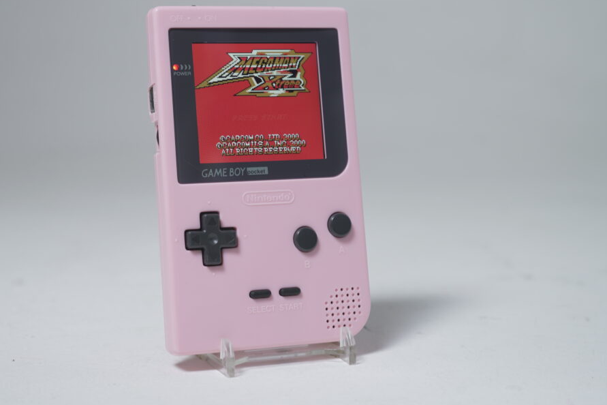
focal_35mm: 66
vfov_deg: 20.5
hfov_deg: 30.5
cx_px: 256
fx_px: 1113
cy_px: 137
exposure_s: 1/4
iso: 125
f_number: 5.6
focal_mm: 49
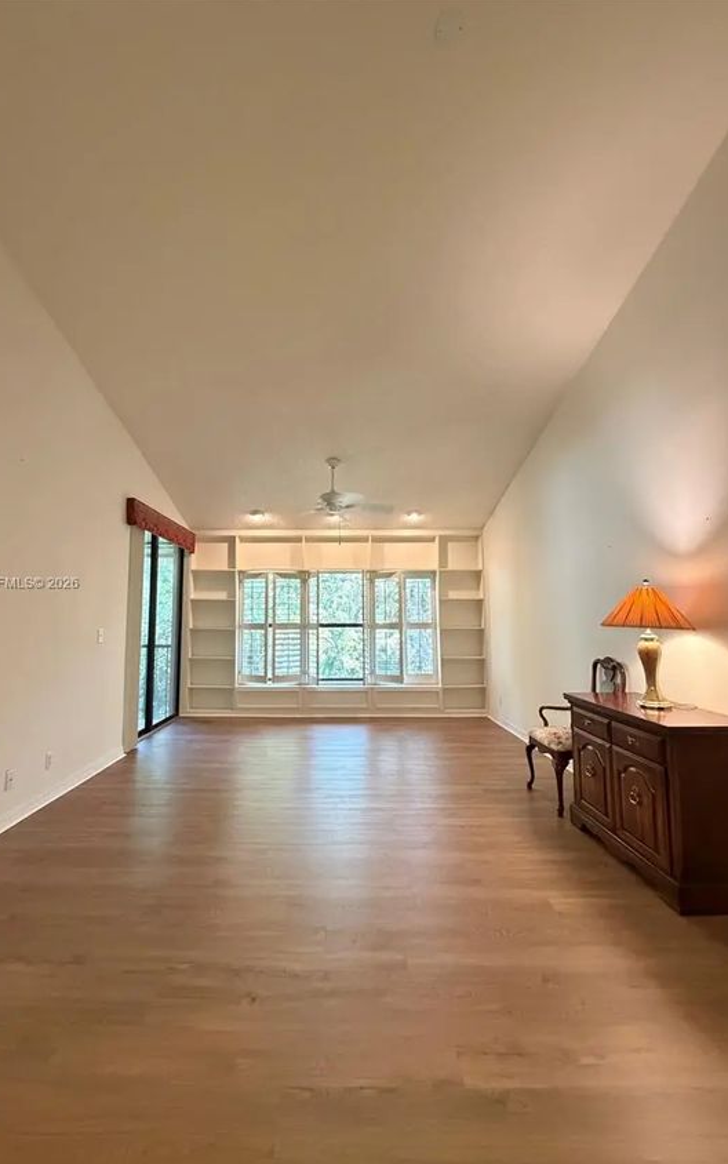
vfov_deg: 101.4
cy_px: 584
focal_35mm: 15
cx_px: 338
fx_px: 476
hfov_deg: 74.7
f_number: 2.2
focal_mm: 2.22
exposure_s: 1/60
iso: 800
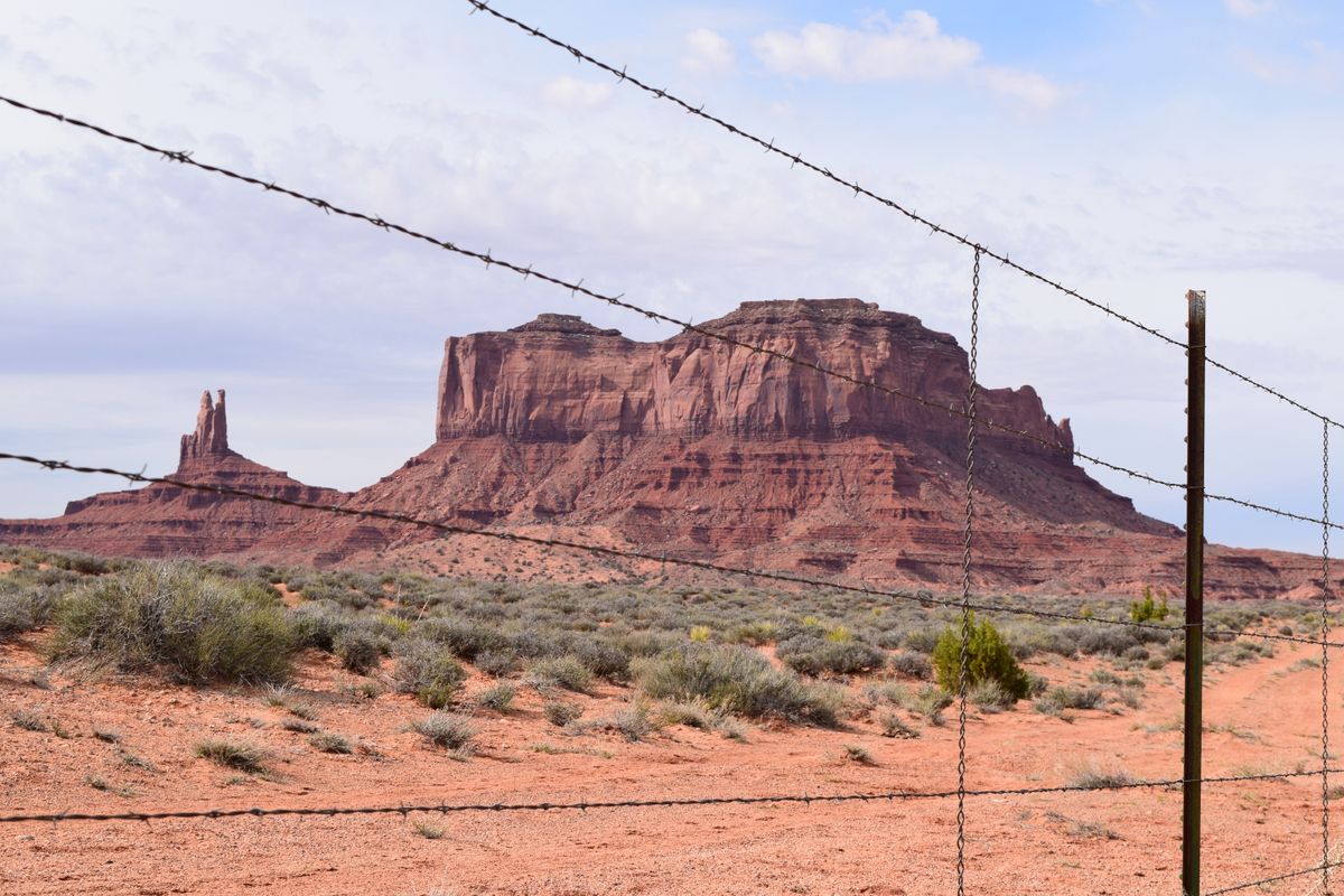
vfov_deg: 22.6
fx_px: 2240
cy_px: 448
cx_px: 672
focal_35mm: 60
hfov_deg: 33.4
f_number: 11
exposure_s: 1/500
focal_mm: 40
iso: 280
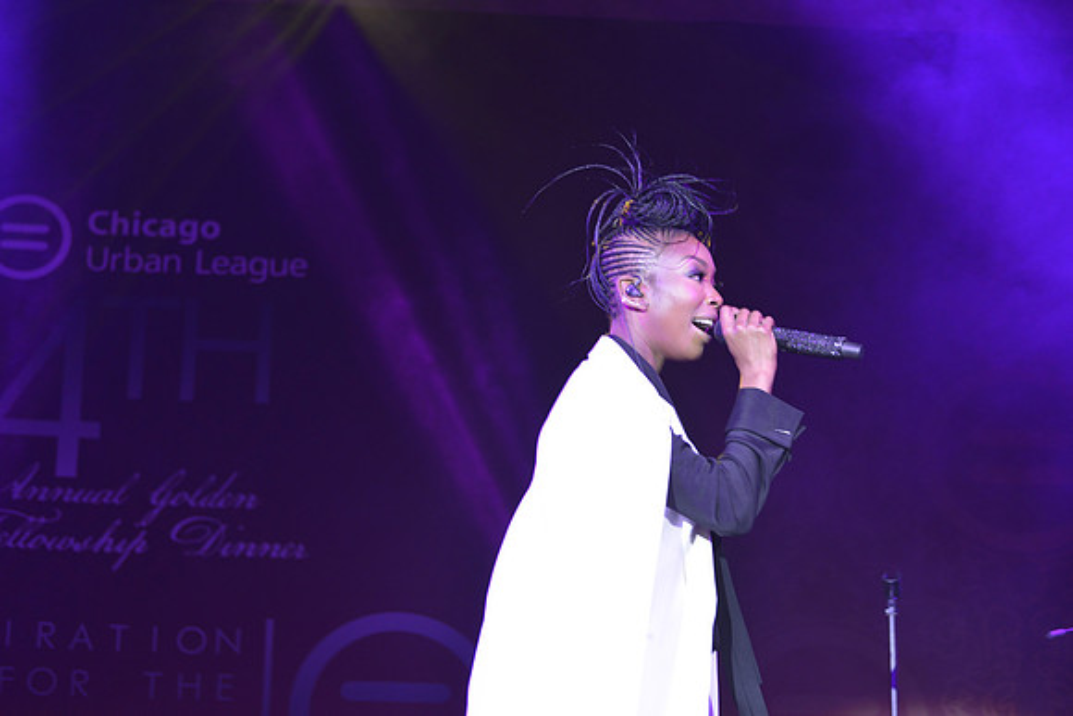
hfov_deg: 25.4
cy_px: 358
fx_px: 2385
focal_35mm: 80
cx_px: 536
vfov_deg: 17.1
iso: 1000
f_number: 5
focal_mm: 80
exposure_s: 1/125
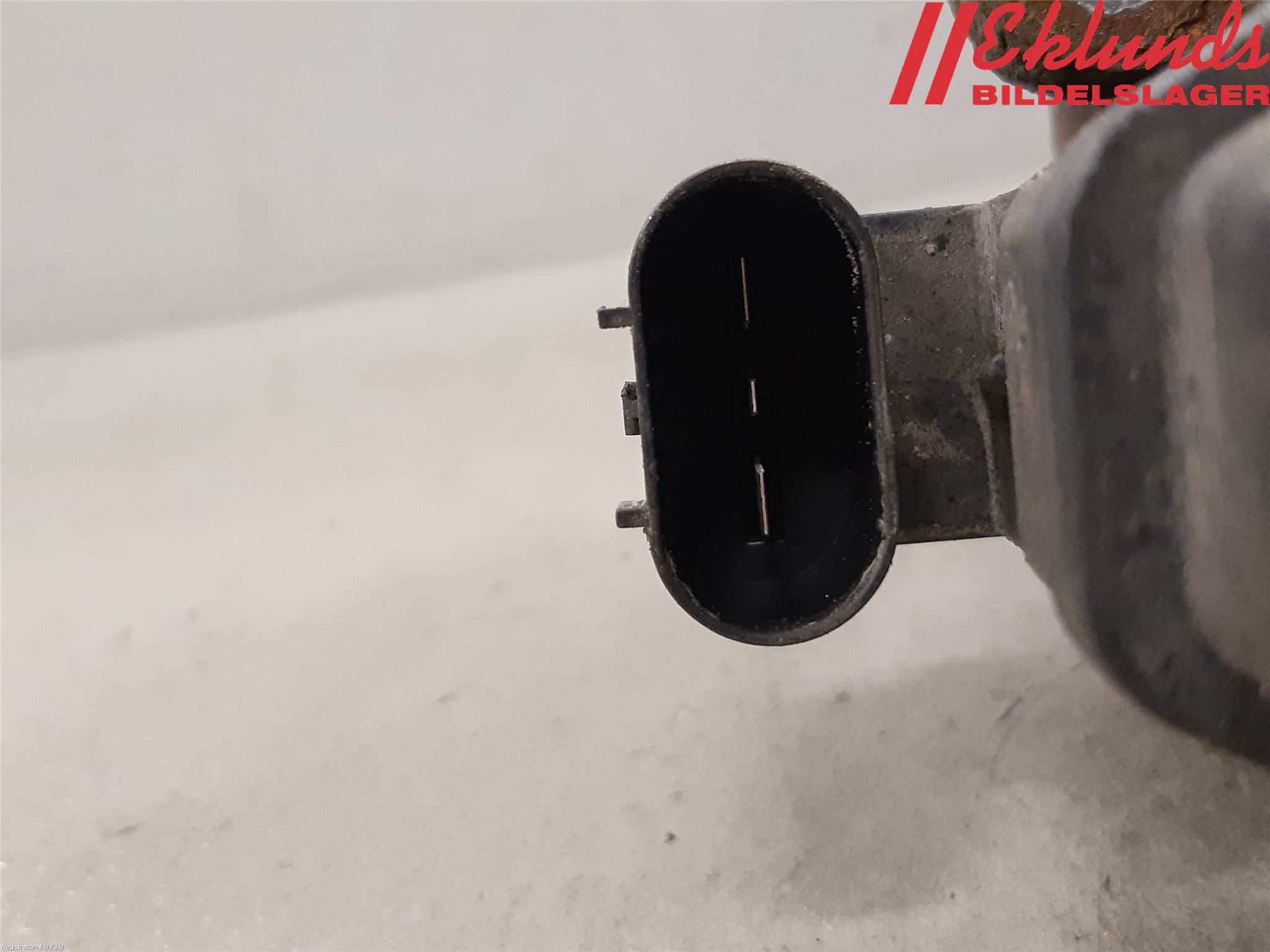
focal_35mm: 26
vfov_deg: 53.1
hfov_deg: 67.3
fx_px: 954
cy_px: 476
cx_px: 635
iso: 250
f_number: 1.7
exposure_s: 1/50
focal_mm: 3.93
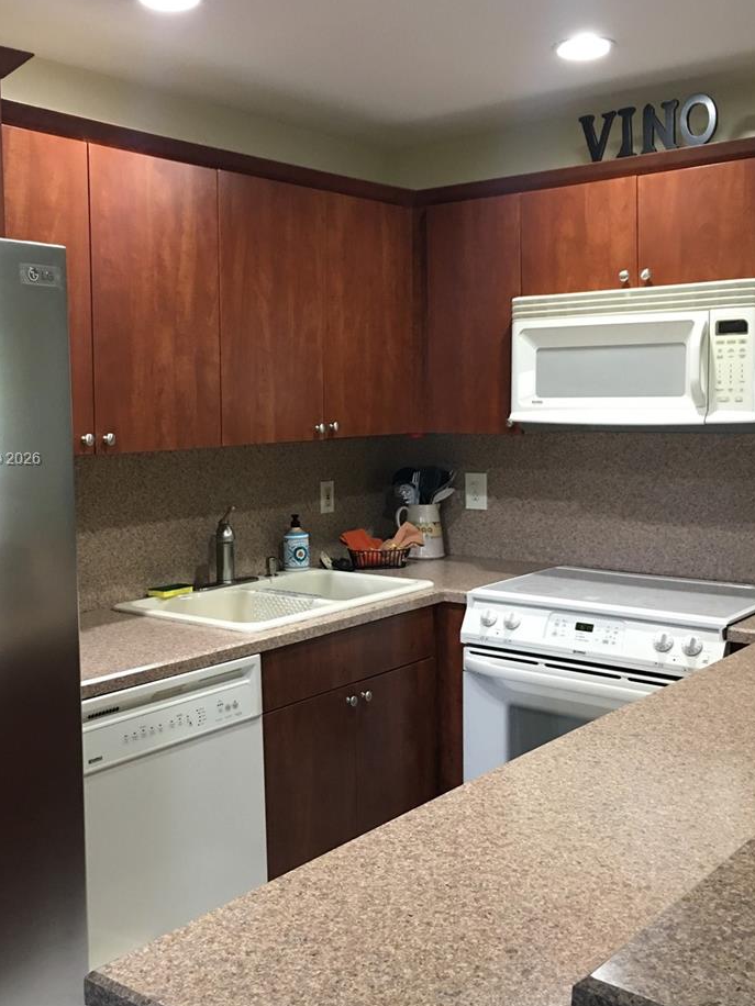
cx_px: 332
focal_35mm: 38
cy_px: 460
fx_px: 1105
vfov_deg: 48.9
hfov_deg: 37.7
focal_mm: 4.15
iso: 80
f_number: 2.2
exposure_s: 1/15
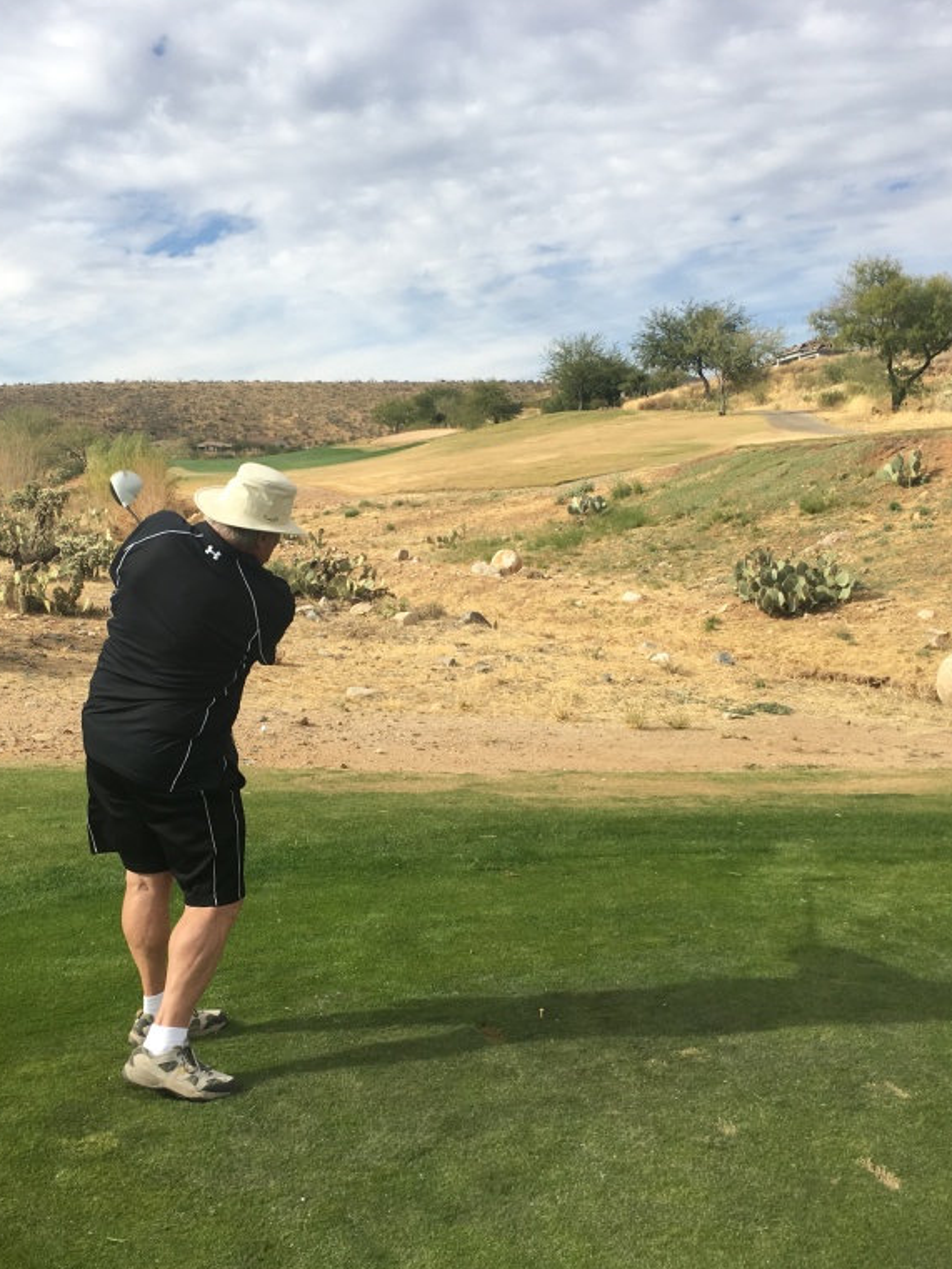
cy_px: 634
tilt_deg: -3.4
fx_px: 1430
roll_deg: +1.2
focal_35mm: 39
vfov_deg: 47.9
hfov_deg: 36.6
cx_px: 350
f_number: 2.2
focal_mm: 4.15
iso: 25
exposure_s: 1/1166
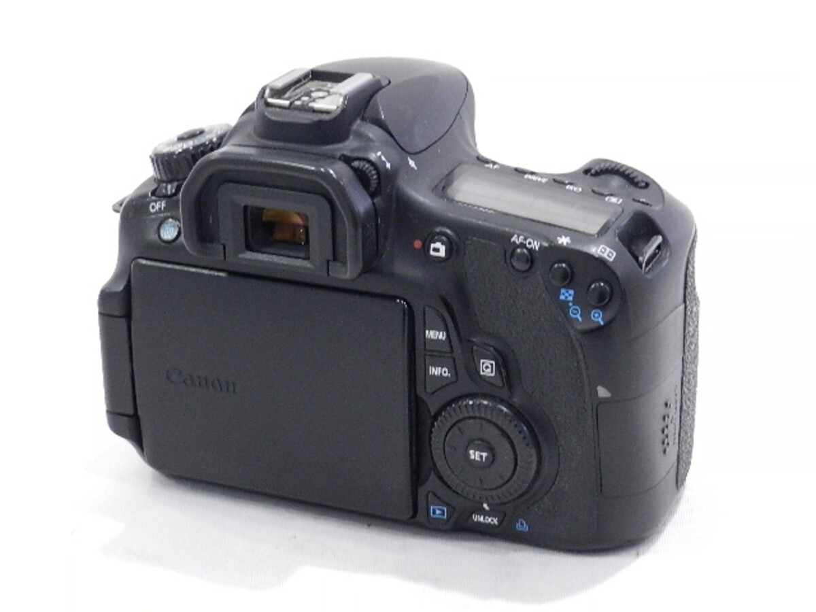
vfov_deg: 17.6
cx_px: 408
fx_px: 1980
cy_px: 306
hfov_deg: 23.3
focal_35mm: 84
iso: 800
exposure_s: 1/25
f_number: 4.4
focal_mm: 14.9
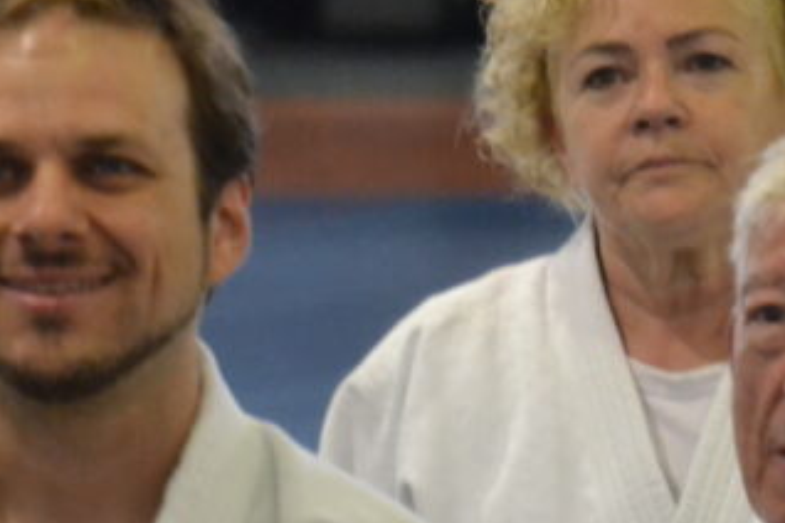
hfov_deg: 2.1
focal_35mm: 965
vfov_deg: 1.4
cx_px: 590
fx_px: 21041
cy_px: 23
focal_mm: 200
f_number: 5.6
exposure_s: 1/125
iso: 3200
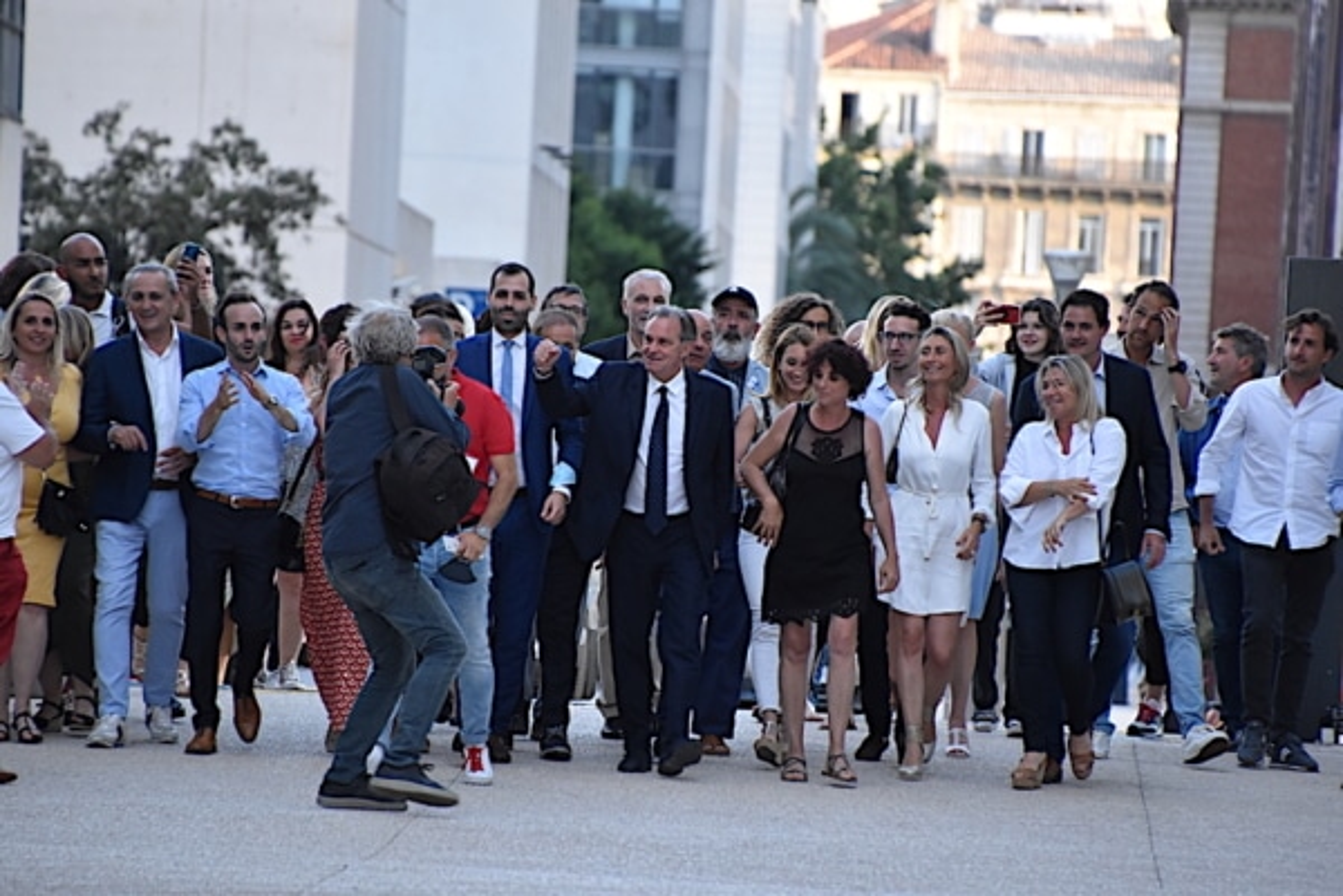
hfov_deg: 4.6
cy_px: 448
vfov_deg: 3.1
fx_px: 16786
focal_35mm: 450
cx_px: 672
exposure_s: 1/200
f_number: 6.3
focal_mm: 300
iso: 1600
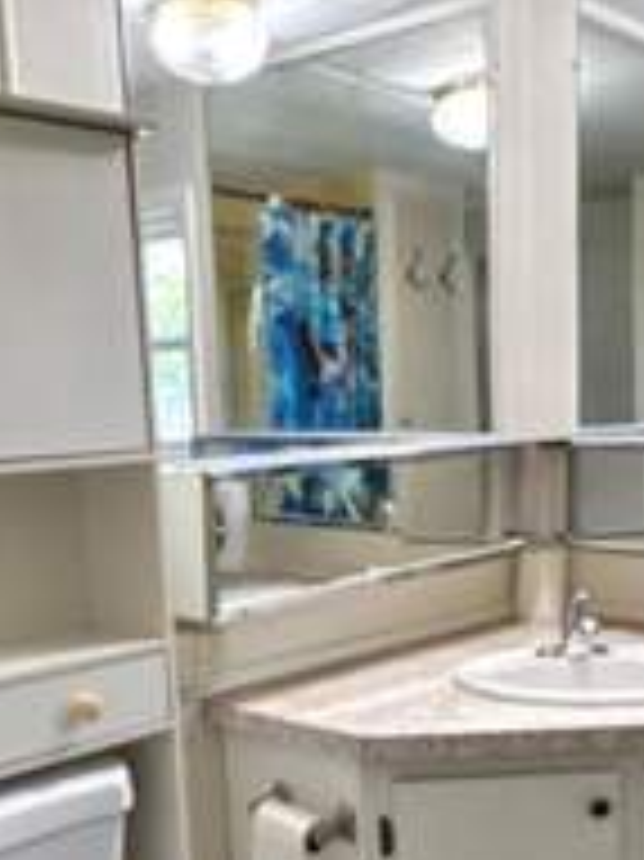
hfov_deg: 30.6
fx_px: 1167
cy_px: 635
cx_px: 428
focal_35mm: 47
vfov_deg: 39.5
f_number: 2.2
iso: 400
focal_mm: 2.22
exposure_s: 1/60
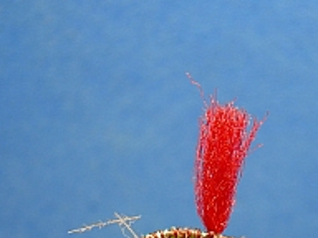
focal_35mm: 103
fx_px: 946
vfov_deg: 14.1
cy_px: 261
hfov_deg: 19.0
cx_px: 222
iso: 64
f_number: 2.9
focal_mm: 9.1
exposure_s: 1/12.6
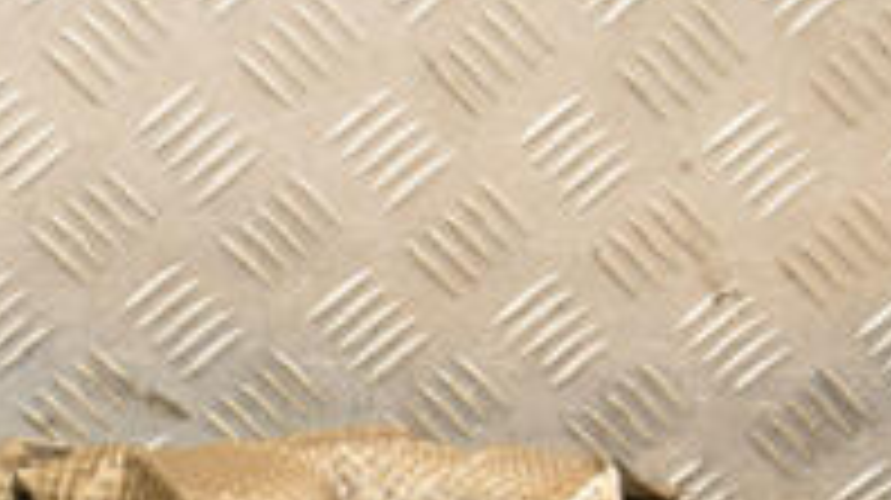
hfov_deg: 13.1
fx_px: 3824
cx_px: 0
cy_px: 437
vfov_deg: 7.5
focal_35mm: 162
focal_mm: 34
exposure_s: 1/200
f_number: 5
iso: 800
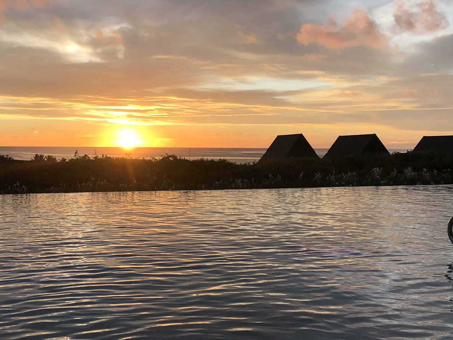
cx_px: 89
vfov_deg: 30.8
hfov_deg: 38.8
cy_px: 144
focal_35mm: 47
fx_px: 615
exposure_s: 1/727
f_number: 1.8
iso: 20
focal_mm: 4
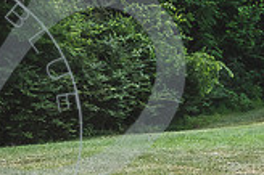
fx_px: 1143
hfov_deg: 13.0
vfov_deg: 8.7
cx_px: -3
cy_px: -4
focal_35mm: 156
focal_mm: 44
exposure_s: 1/250
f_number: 7.1
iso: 640
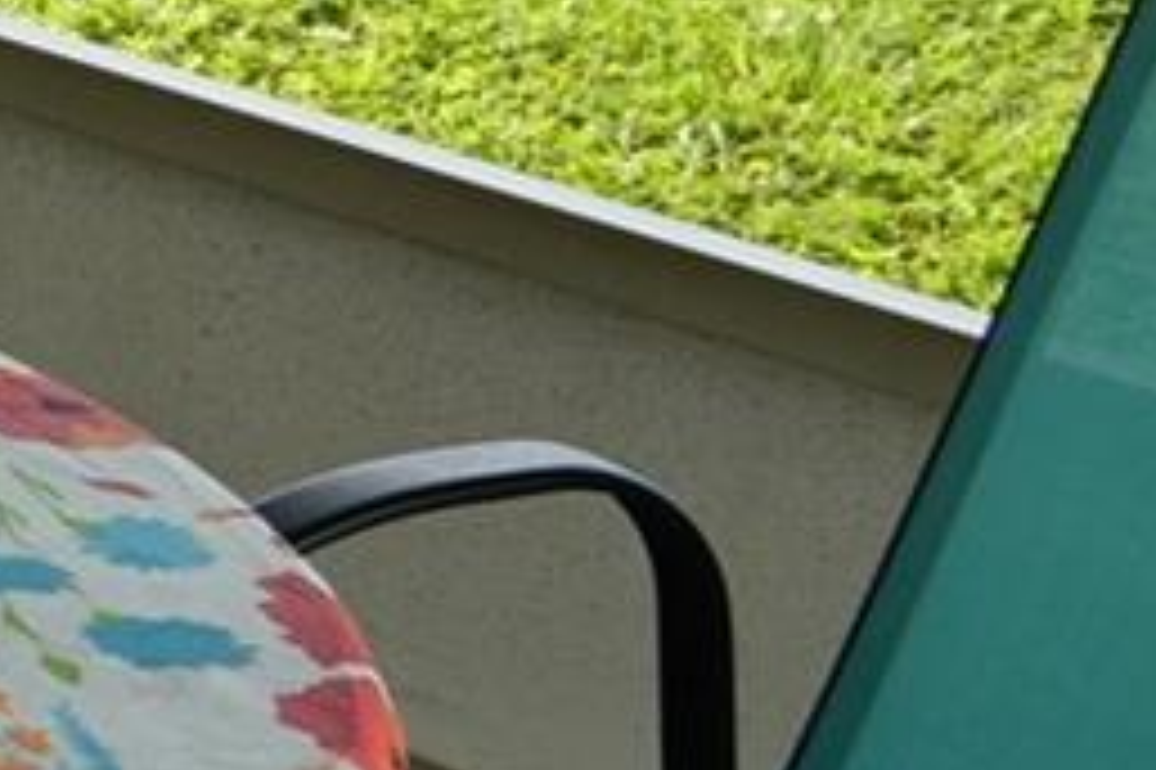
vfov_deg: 7.9
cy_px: -563
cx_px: -2397
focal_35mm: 168
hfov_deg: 9.4
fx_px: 5391
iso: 100
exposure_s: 1/100
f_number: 6.3
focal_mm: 18
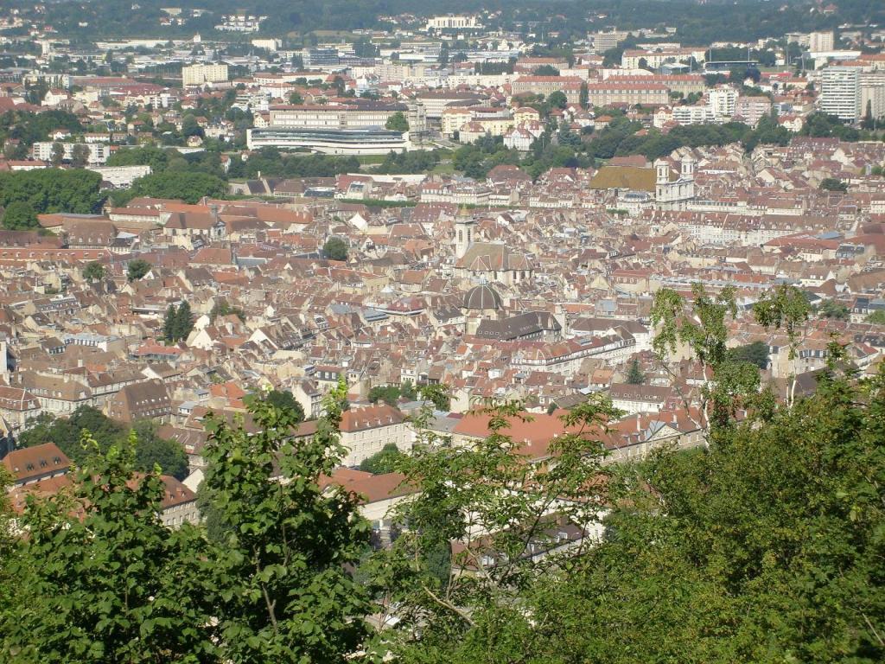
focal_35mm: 106
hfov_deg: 18.5
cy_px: 332
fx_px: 2710
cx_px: 442
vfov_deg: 14.0
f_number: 4.9
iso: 80
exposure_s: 1/750
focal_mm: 17.4
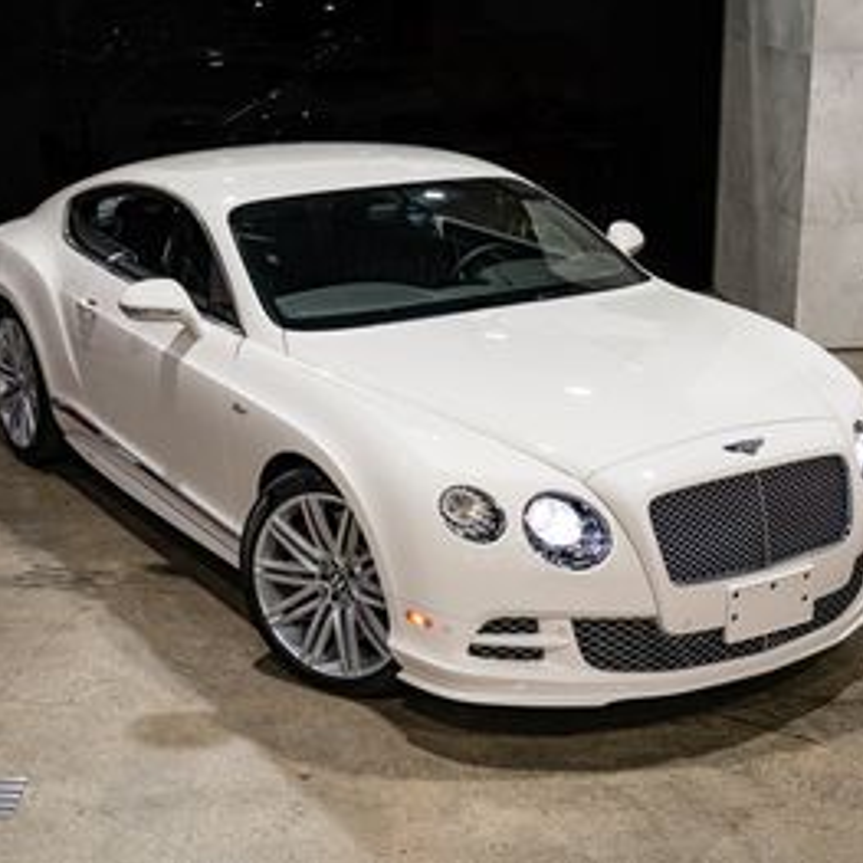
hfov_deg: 30.6
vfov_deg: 30.6
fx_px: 1580
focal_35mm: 56
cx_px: 433
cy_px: 417
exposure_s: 1/80
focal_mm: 40
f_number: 4
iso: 1000
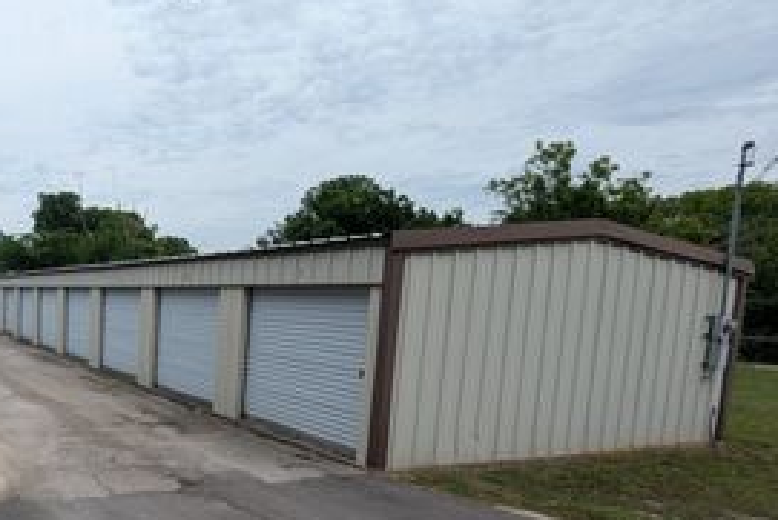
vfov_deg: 50.4
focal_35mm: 25
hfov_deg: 61.6
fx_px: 541
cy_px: 346
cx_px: 95
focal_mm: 1.95
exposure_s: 1/1580
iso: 48
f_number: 2.2
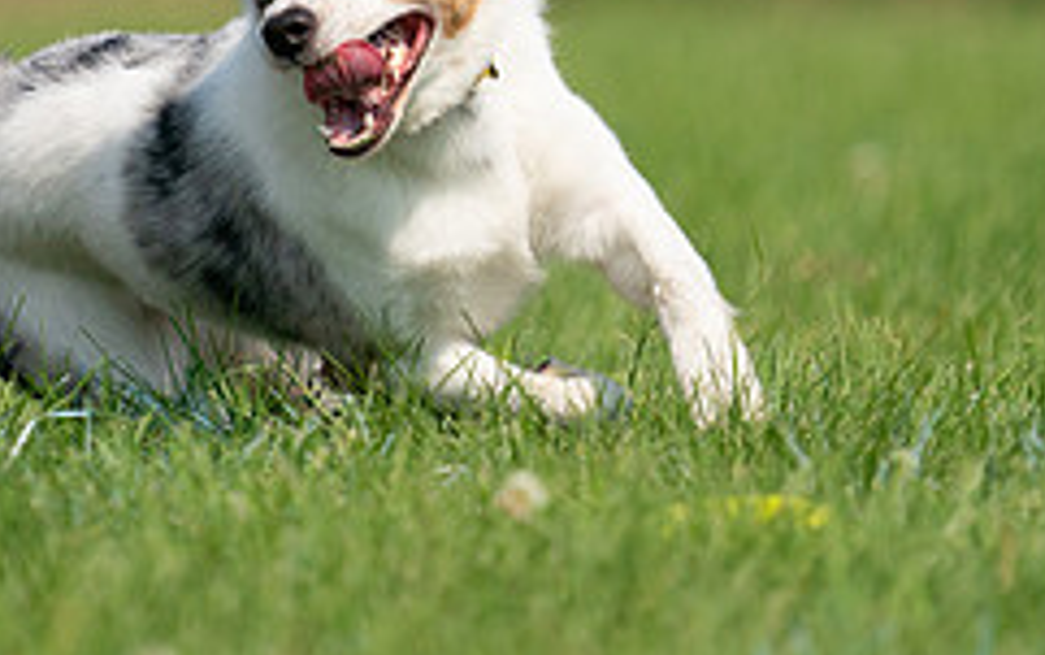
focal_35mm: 1472
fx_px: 41951
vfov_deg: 0.9
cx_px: 525
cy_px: -93
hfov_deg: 1.4
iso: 800
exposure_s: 1/4000
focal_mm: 600
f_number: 6.3
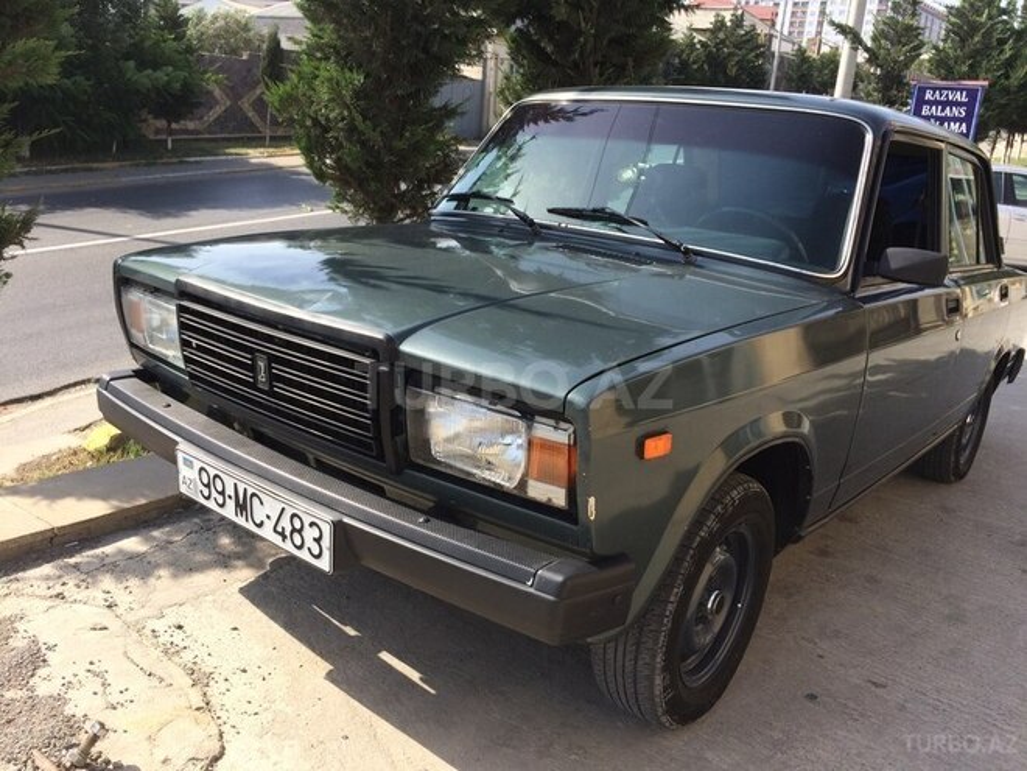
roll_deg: -4.3
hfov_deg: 61.7
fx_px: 860
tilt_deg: -17.6
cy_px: 386
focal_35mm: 29
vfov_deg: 48.2
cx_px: 514
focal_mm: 4.15
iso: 32
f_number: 2.2
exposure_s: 1/1080
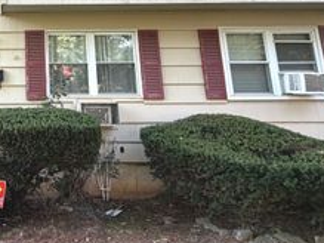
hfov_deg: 47.6
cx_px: 3
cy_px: 54
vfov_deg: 42.4
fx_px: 299
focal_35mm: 32
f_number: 2.2
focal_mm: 2.22
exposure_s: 1/121
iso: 100
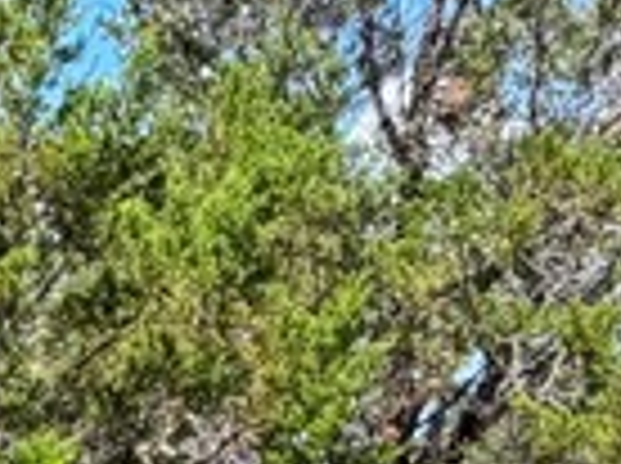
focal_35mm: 104
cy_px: 658
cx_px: -279
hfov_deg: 17.3
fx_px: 1862
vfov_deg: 13.5
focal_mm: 2.22
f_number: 2.2
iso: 50
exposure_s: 1/502
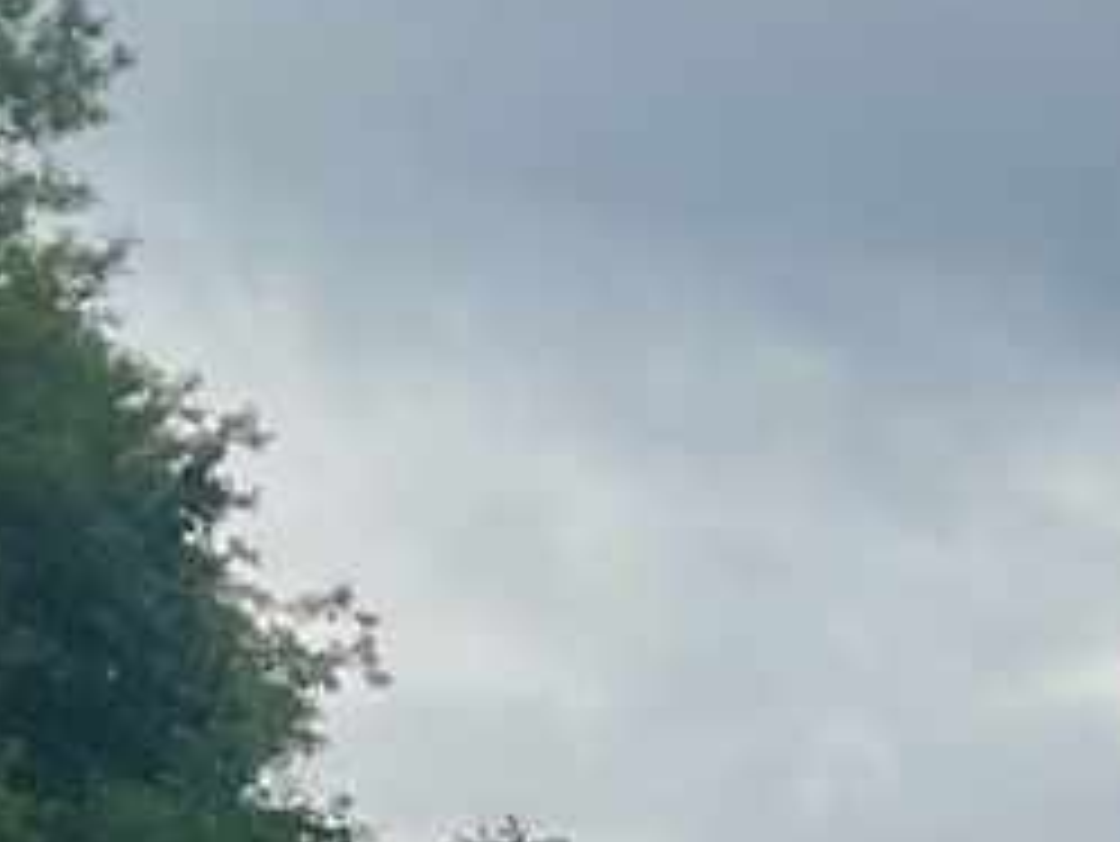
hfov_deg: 9.1
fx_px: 6248
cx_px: 2771
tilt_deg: +7.4
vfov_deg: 7.6
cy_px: 1031
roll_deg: +0.8
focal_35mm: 193
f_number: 1.6
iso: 32
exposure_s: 1/3559
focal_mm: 5.1
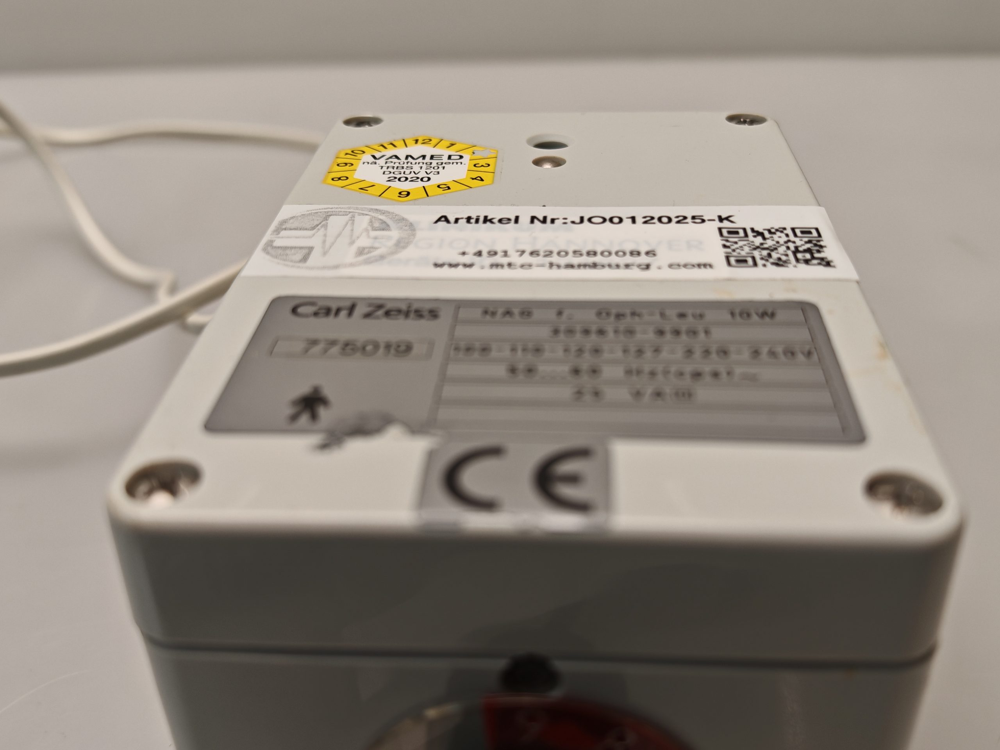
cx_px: 500
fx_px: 982
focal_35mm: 34
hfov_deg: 54.0
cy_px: 375
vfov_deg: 41.8
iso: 100
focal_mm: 6.83
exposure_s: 1/100
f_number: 2
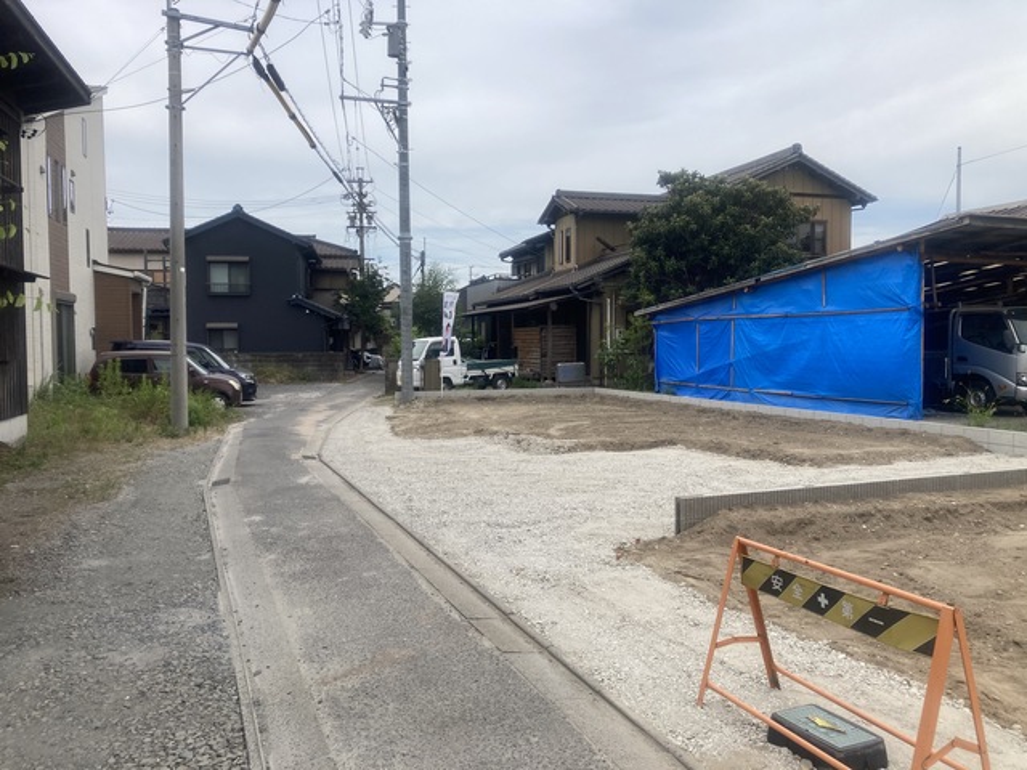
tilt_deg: -1.5
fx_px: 831
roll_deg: +1.3
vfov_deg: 49.7
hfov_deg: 63.4
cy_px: 385
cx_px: 514
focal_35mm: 28
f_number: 1.8
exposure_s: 1/2315
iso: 20
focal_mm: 3.99
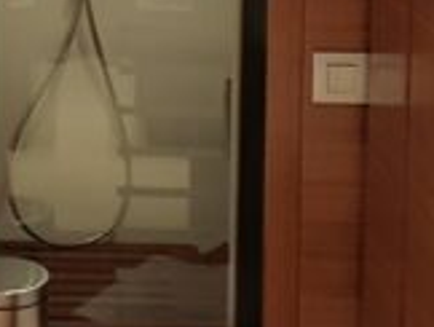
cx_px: 70
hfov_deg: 15.9
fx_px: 1544
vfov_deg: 11.8
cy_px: -75
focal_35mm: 123
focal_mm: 4.2
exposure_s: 1/50
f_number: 1.7
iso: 80
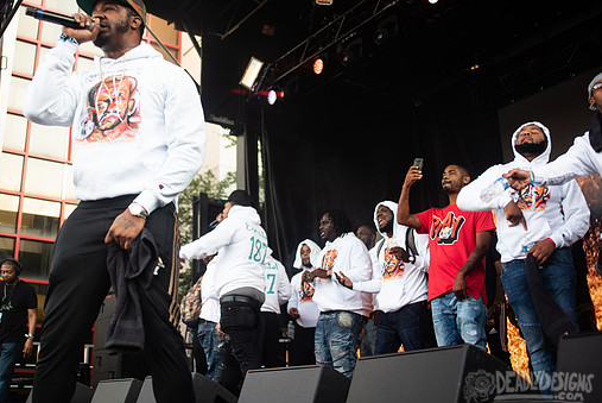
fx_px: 669
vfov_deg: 33.4
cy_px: 182
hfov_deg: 48.3
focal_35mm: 40
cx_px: 260
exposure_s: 1/160
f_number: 3.2
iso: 200
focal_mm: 35
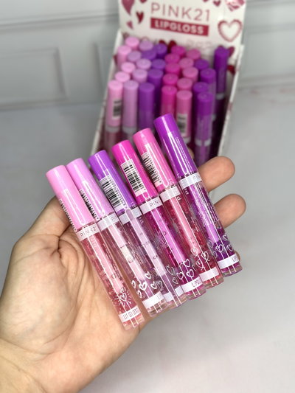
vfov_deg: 39.6
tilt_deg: -47.4
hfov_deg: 30.3
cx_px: 148
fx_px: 545
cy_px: 196
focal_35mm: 48
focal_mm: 6.86
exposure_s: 1/137
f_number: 1.78
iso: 64
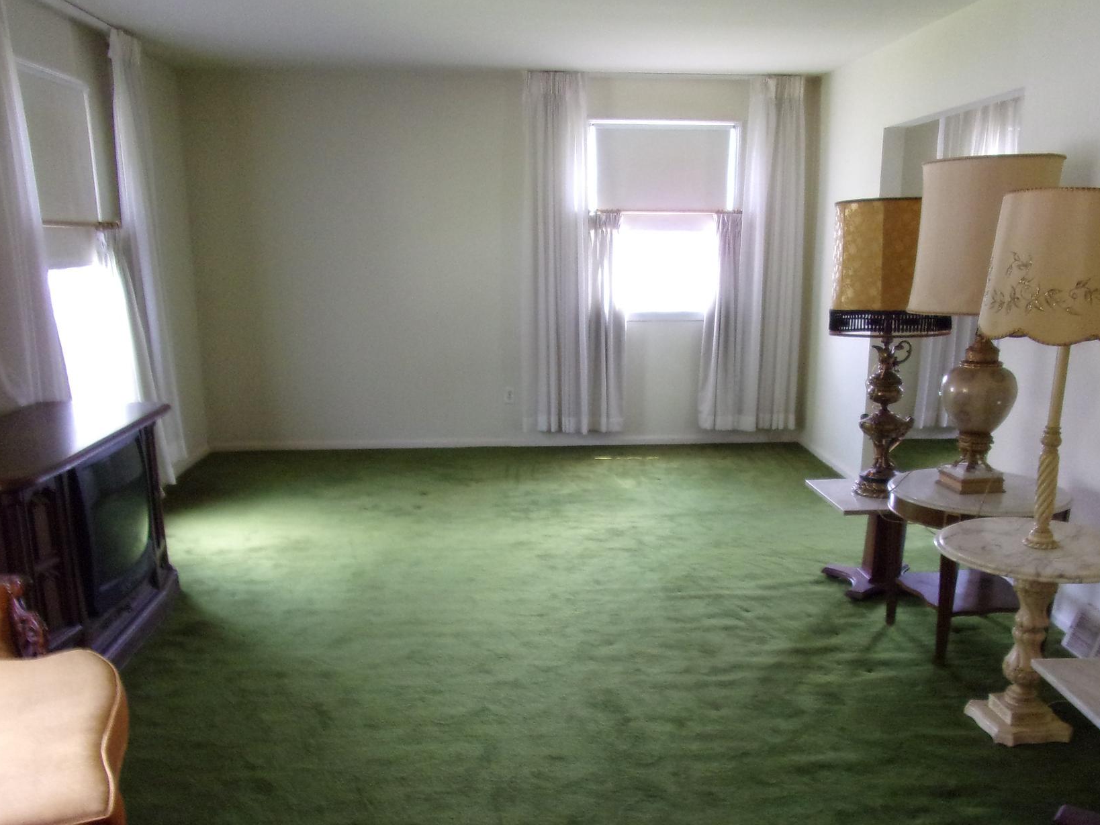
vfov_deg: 46.5
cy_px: 503
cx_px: 583
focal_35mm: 30
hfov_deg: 59.9
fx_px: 953
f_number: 3.3
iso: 282
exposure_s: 1/17
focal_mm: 4.3
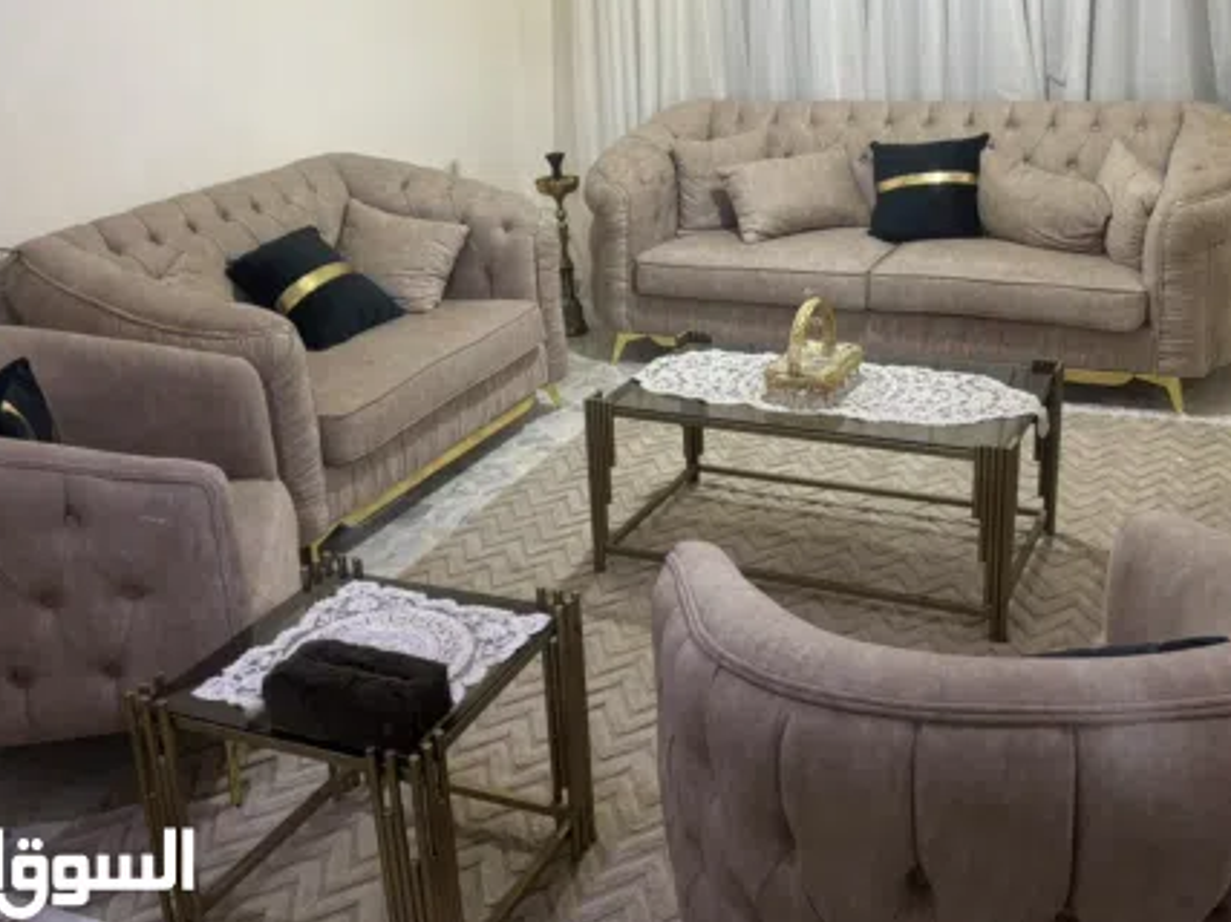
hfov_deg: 47.9
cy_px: 412
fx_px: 1387
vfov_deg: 36.8
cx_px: 628
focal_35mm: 39
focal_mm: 5.96
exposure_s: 1/33
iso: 400
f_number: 1.6
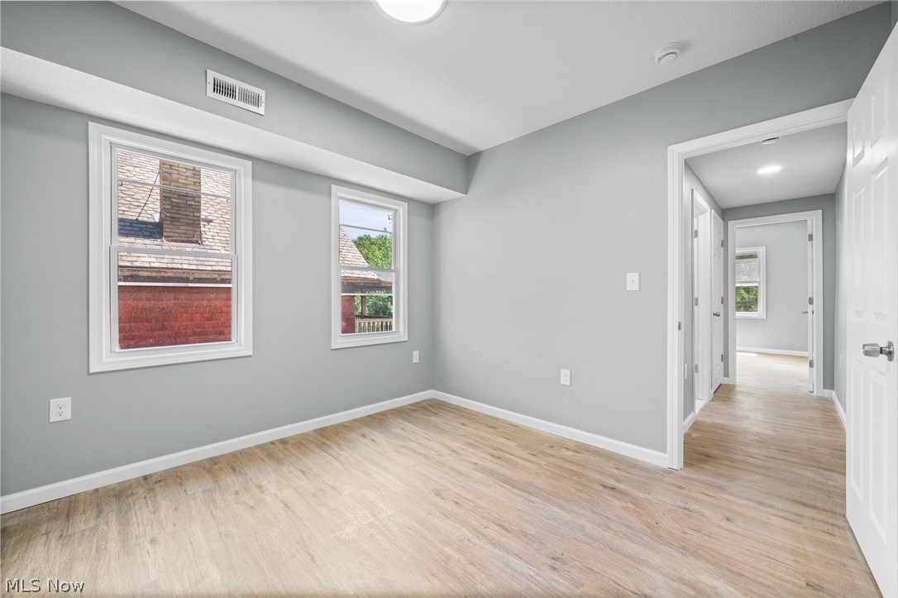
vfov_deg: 81.2
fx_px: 349
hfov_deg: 104.3
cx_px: 449
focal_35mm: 14
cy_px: 299
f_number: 9
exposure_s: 1/4
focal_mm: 14
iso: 250
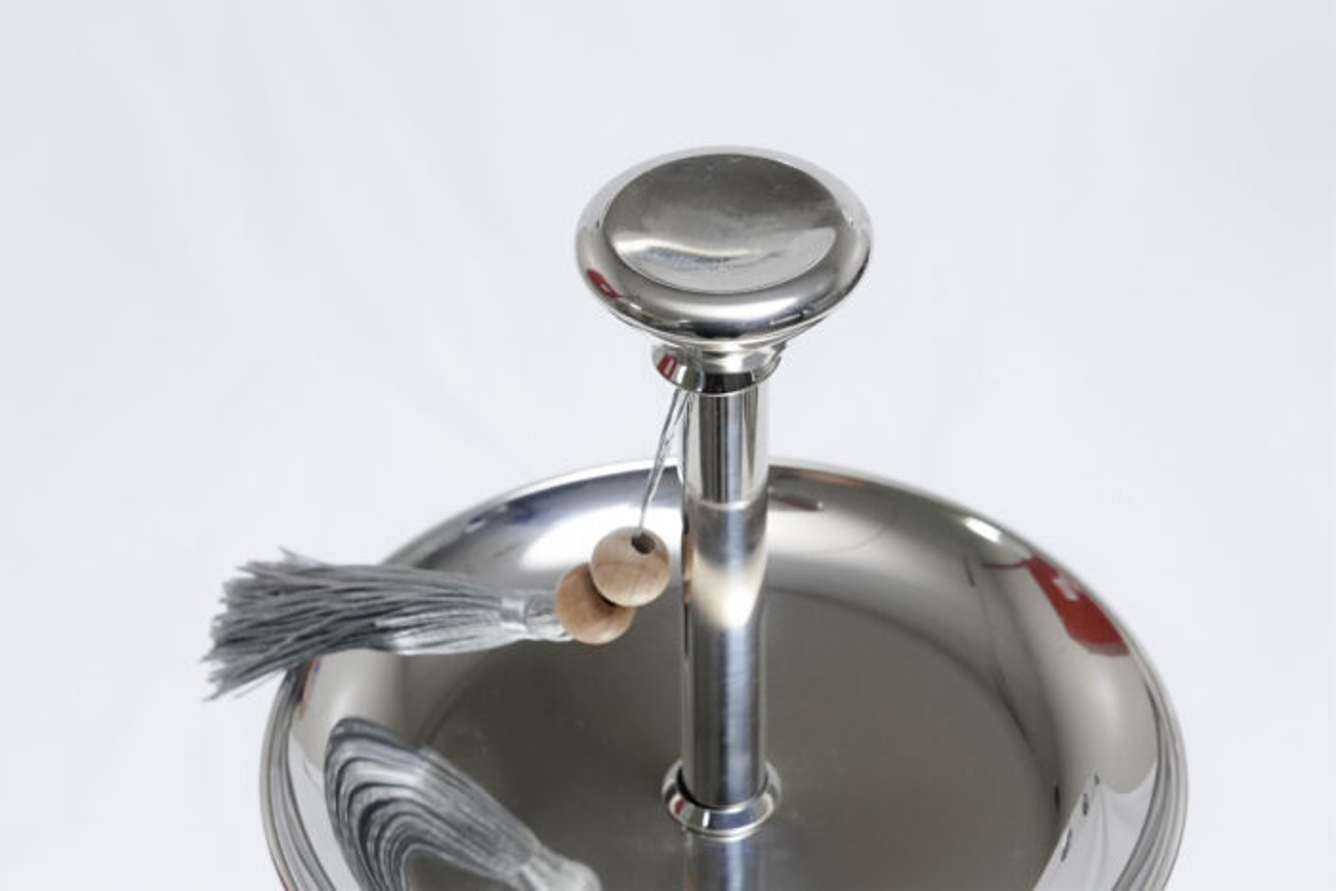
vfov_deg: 15.0
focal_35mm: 91
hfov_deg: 22.4
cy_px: 446
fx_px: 3378
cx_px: 668
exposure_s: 1/125
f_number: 10
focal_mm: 61
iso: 3200
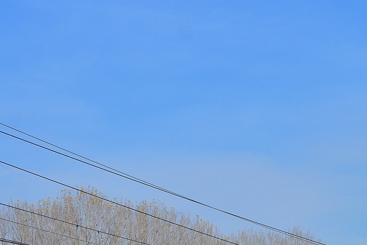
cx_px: 494
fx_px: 1234
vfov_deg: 11.0
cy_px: 334
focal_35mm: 121
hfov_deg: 15.9
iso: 200
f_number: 7.1
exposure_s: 1/800
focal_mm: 26
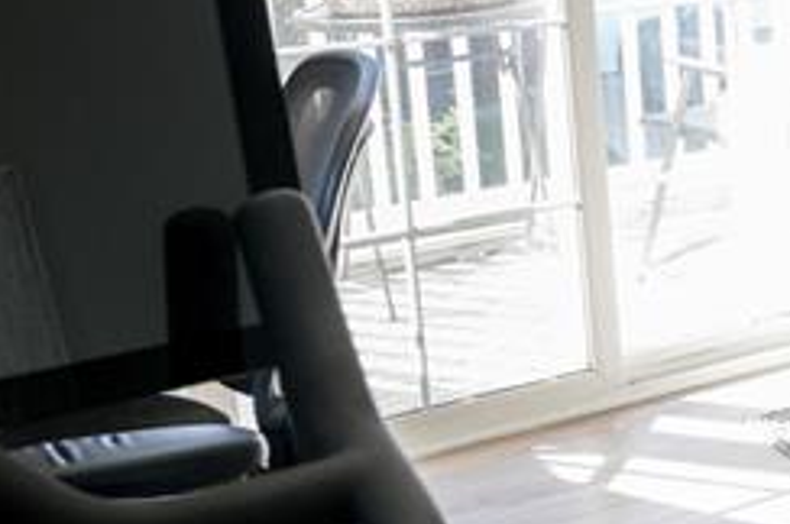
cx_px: 1282
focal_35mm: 84
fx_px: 1841
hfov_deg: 19.9
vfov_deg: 16.0
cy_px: 36
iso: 160
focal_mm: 20
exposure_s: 1/50
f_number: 5.6
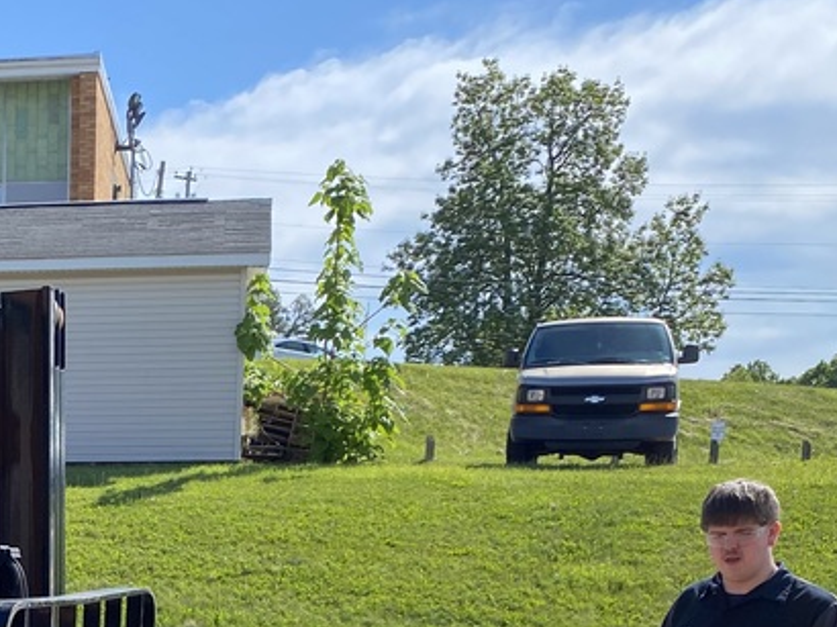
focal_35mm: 65
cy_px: 764
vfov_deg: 20.9
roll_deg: -0.1
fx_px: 1571
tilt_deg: -9.5
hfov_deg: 27.4
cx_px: -73
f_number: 1.8
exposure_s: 1/1412
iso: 32
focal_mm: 4.25
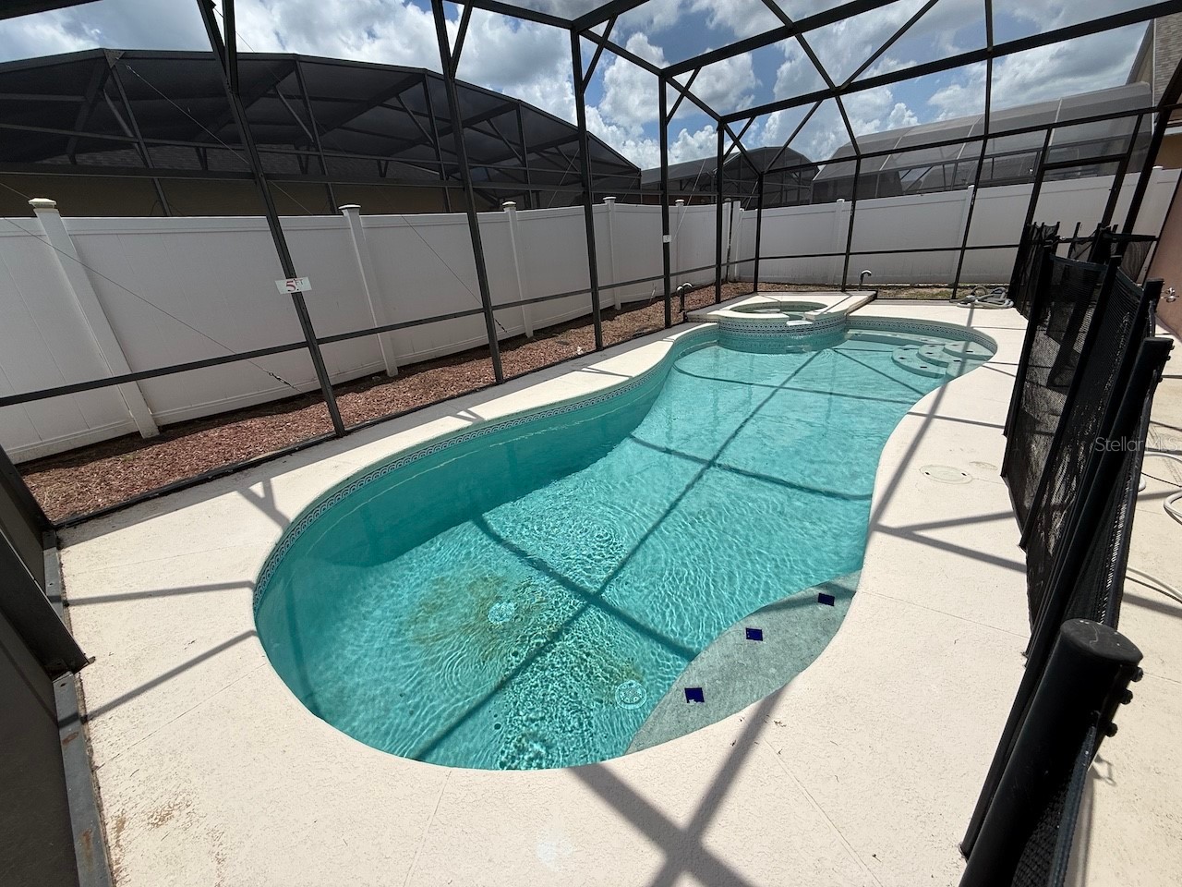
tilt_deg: -21.8
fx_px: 478
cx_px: 591
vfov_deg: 85.7
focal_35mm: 14
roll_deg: +5.7
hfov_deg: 102.1
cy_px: 444
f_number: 2.2
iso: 50
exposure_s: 1/3289
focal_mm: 2.22
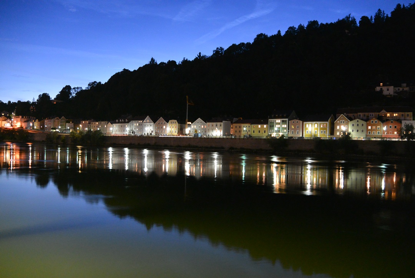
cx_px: 208
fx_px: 335
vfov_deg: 45.1
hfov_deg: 63.6
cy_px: 139
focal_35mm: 29
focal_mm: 11
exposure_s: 1.6
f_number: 3.5
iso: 800
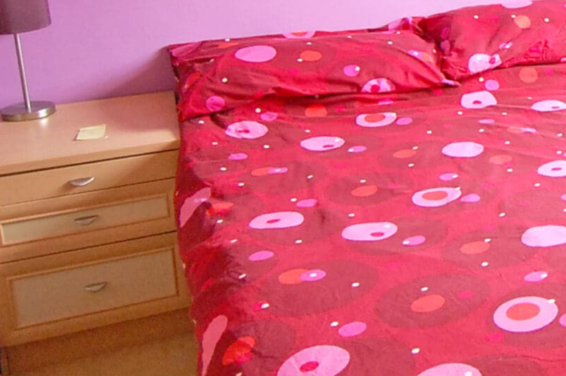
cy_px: 16
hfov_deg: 31.0
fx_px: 895
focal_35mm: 57
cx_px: 630
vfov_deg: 22.9
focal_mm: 12
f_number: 4
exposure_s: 1/60
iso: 1600
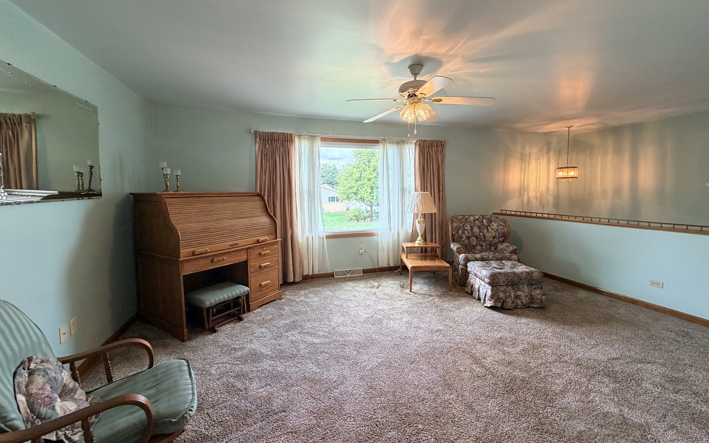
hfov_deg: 101.5
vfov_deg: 74.7
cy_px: 211
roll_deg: +0.7
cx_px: 357
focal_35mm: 15
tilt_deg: -3.9
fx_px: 290
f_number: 2.2
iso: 160
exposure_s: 1/60
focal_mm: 2.22
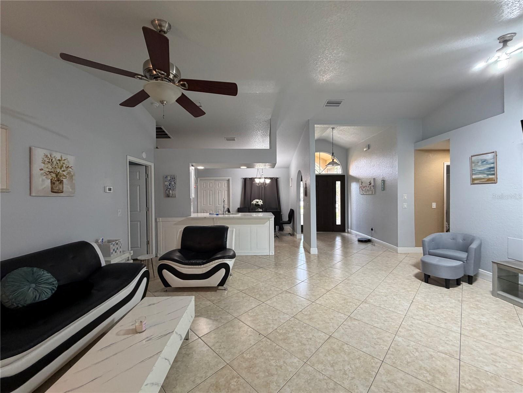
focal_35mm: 14
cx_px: 262
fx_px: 212
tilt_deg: -0.7
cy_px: 196
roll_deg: +0.9
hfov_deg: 102.1
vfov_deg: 85.7
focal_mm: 2.22
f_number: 2.2
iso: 250
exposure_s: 1/60
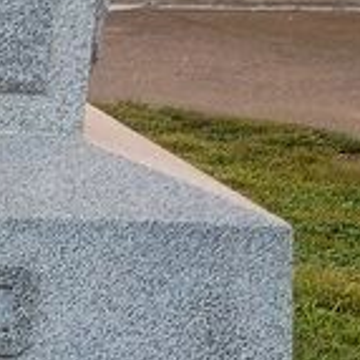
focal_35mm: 143
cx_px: -312
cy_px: 554
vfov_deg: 11.6
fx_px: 1683
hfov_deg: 11.3
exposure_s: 1/156
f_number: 1.8
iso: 100
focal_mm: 4.27
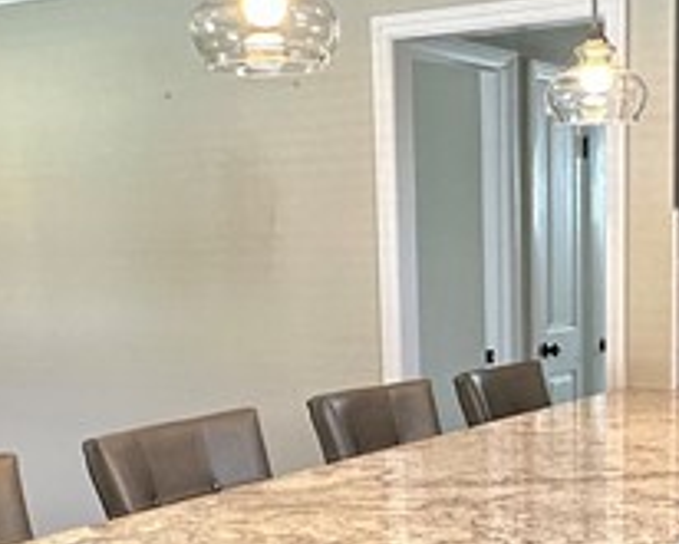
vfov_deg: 21.7
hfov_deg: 27.7
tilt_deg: -13.0
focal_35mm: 68
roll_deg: +1.6
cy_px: 547
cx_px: 448
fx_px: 1367
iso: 250
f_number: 2.2
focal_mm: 2.22
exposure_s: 1/120
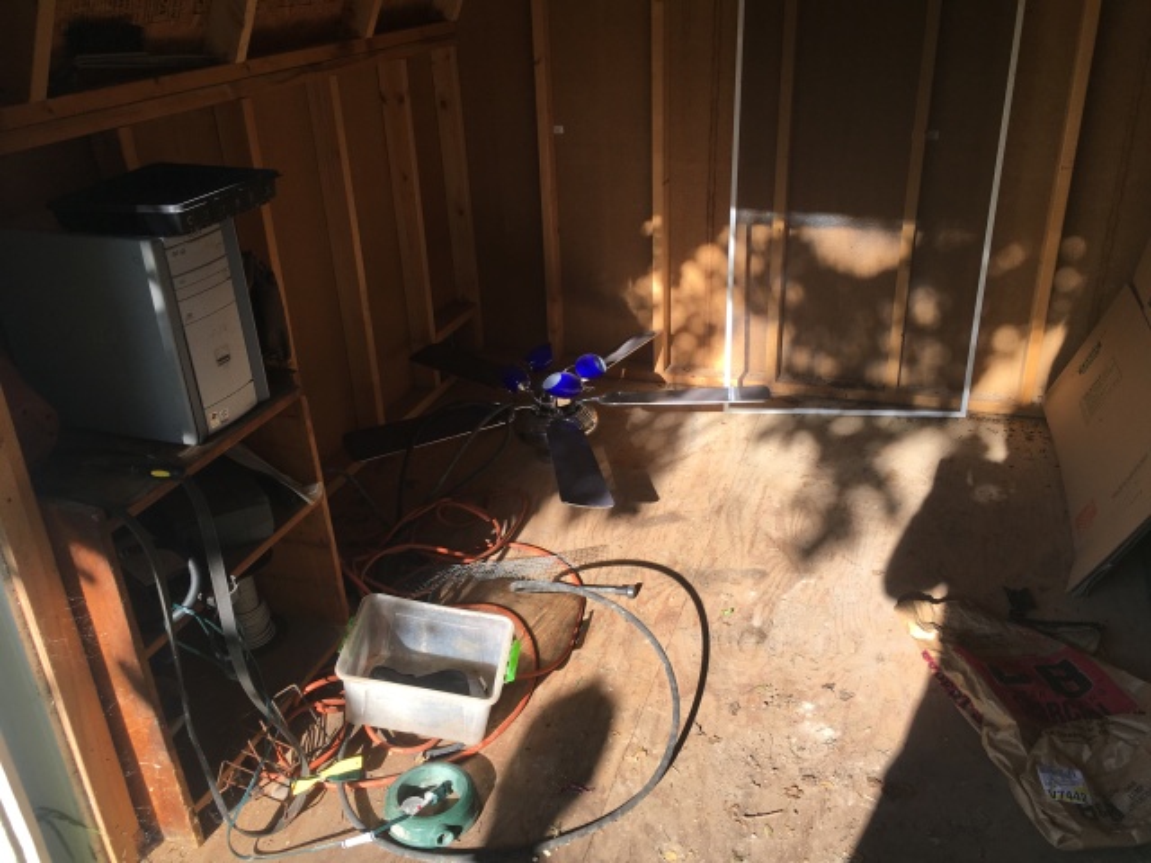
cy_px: 432
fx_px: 964
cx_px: 576
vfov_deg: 48.2
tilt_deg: -25.4
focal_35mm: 29
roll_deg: +1.4
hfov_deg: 61.7
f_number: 2.2
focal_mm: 4.15
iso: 25
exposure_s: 1/422
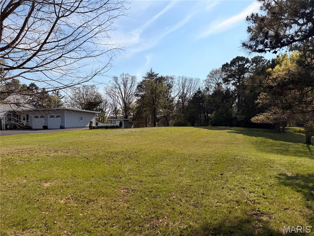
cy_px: 118
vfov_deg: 56.8
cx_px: 157
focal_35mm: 24
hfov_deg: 71.6
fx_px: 218
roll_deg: +0.7
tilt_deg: +1.1
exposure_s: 1/7353
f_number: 1.78
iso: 80
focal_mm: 6.76
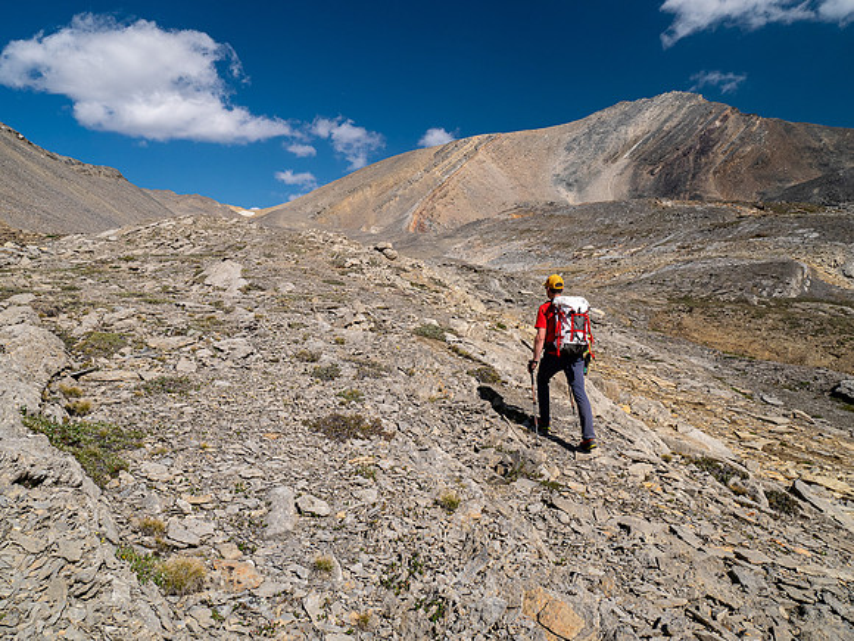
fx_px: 592
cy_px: 320
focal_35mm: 24
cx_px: 427
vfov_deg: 56.8
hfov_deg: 71.6
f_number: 8
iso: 200
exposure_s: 1/320
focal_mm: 12
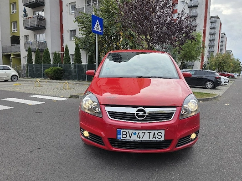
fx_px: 182
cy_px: 99
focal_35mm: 26
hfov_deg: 67.2
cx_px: 133
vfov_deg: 53.0
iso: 25
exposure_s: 1/370
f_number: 1.7
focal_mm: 6.3
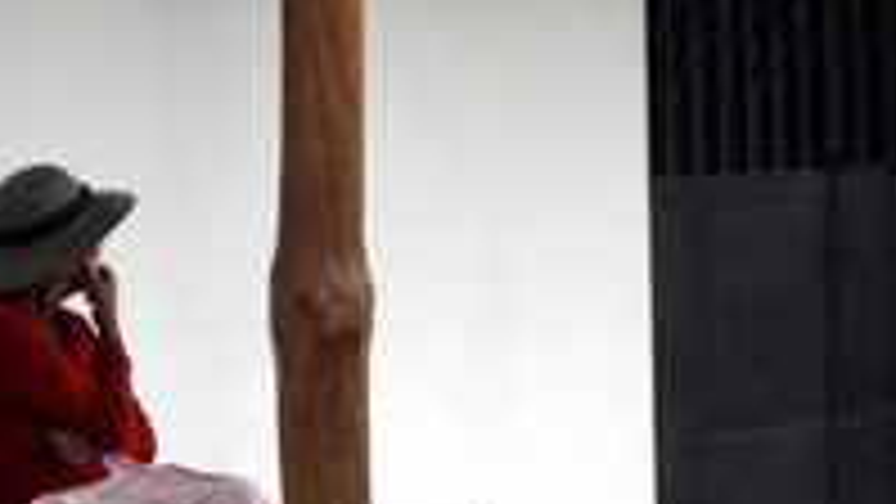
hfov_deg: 5.4
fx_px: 9457
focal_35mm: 398
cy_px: 472
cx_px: 475
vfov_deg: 3.1
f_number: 4.6
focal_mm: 39
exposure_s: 1/175
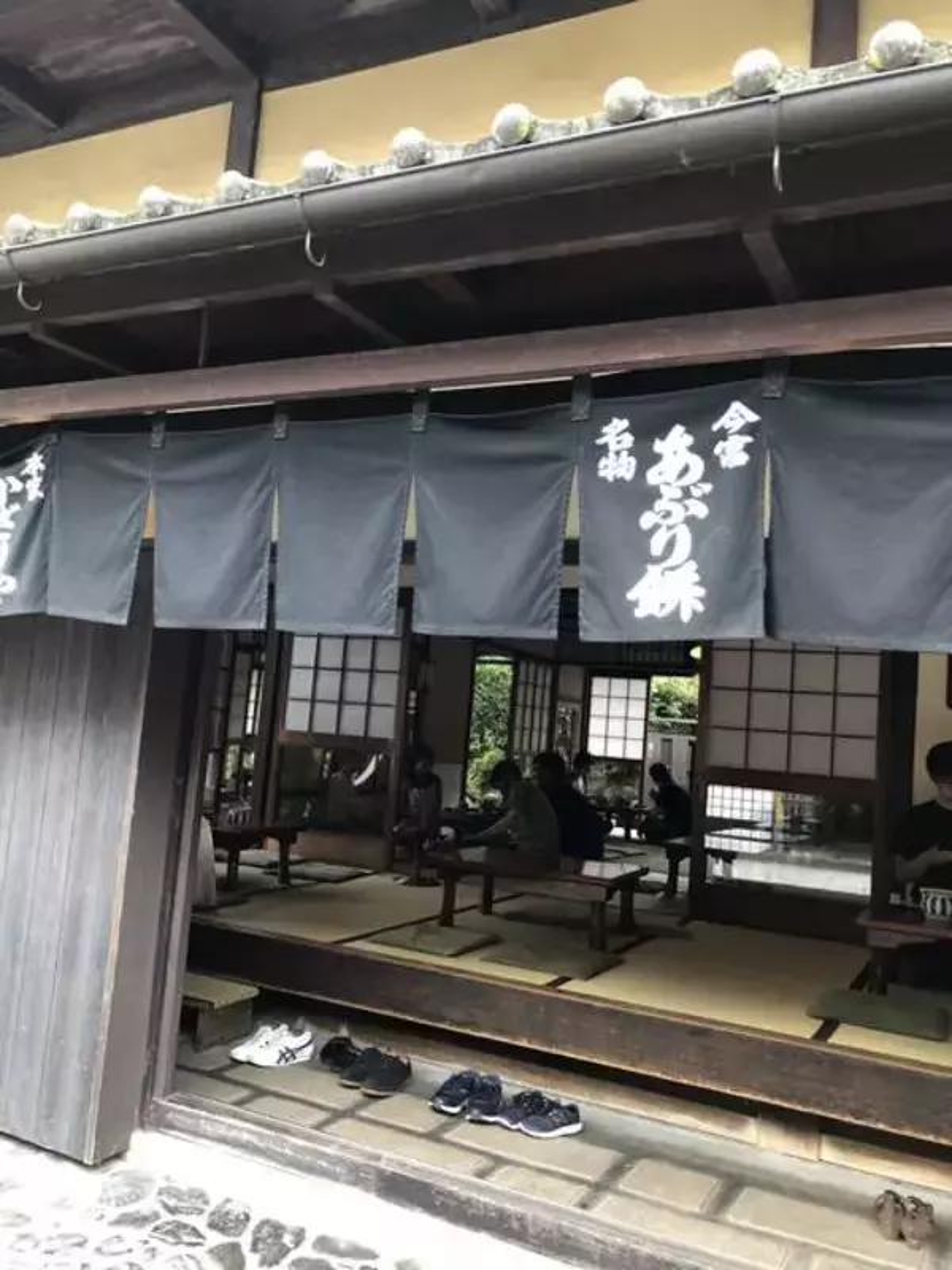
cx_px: 476
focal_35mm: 28
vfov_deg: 63.4
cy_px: 635
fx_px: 1027
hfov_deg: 49.7
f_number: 1.8
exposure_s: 1/40
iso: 25
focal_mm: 3.99
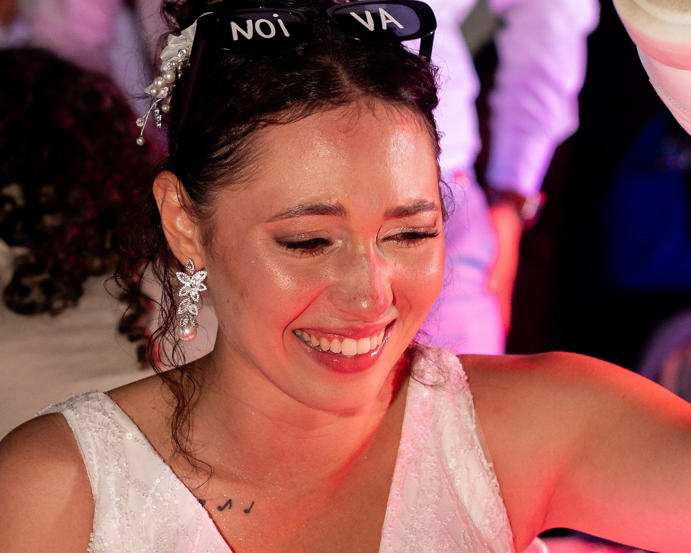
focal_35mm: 130
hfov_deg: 14.8
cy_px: 314
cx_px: 192
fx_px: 2658
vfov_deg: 11.9
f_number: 2.5
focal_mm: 50
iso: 1000
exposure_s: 1/200
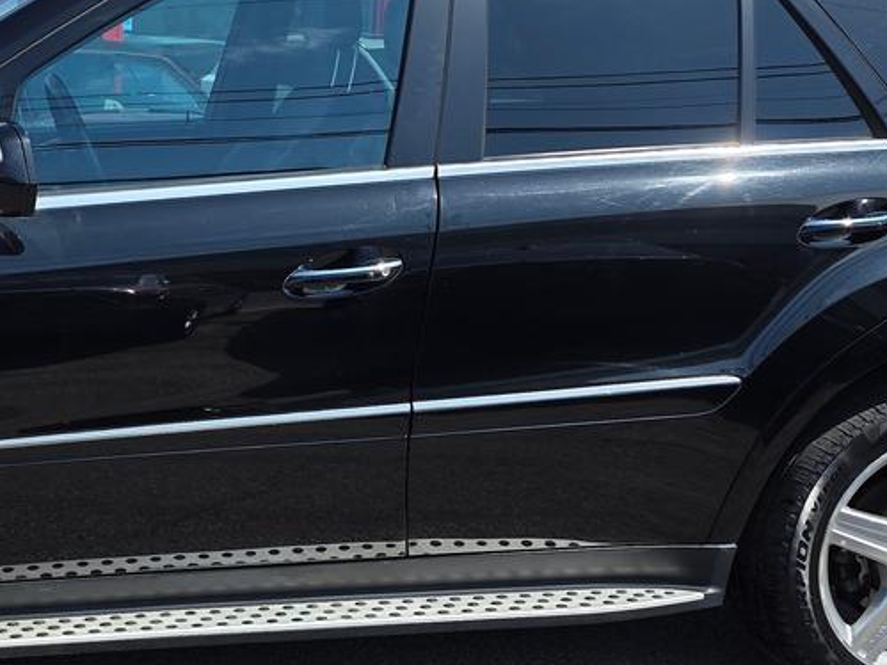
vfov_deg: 24.8
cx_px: 171
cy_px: 381
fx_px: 1511
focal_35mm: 59
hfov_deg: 31.8
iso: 80
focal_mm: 6.3
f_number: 1.7
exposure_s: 1/5017
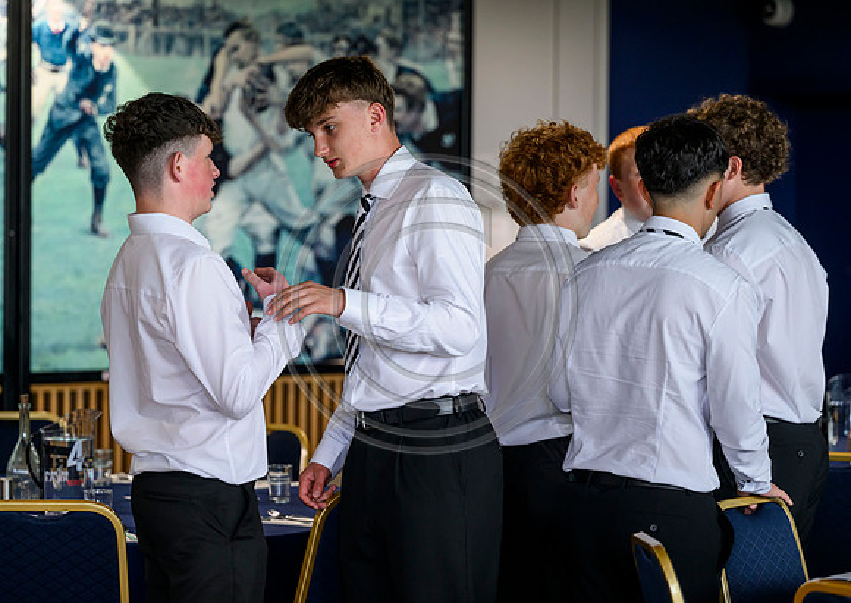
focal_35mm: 121
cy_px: 285
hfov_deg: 16.6
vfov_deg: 11.8
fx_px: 2918
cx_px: 373
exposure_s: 1/500
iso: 1600
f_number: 2.8
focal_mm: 110
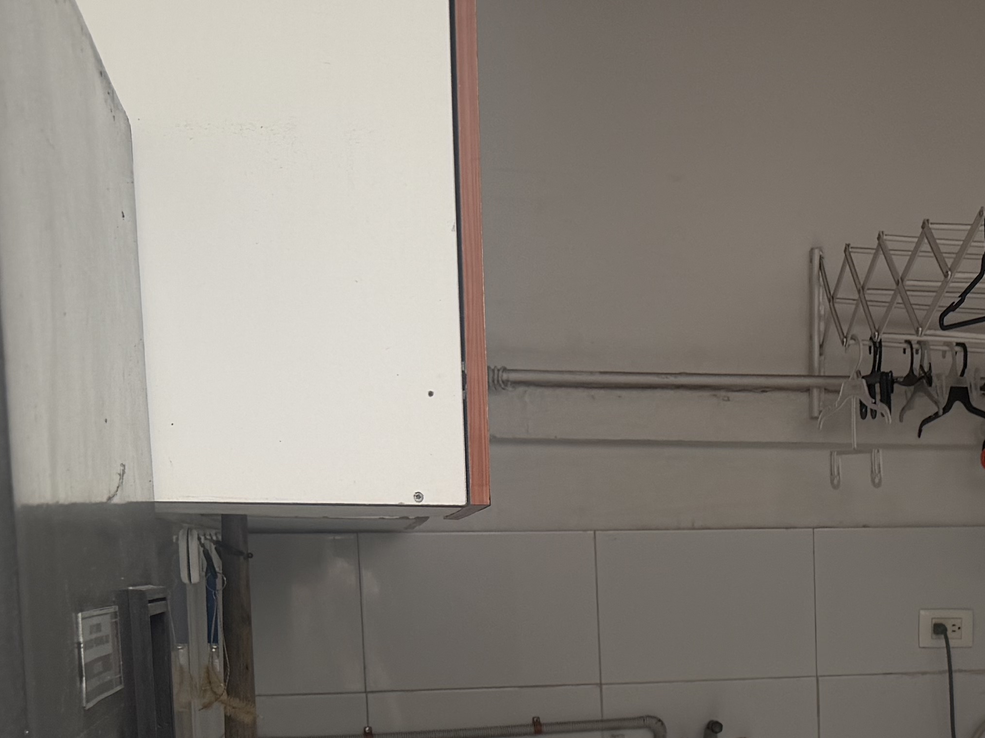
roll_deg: +0.9
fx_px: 1935
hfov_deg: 27.4
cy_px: 775
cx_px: 910
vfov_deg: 20.8
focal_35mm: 68
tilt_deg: -6.8
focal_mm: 6.76
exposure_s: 1/121
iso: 64
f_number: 1.78
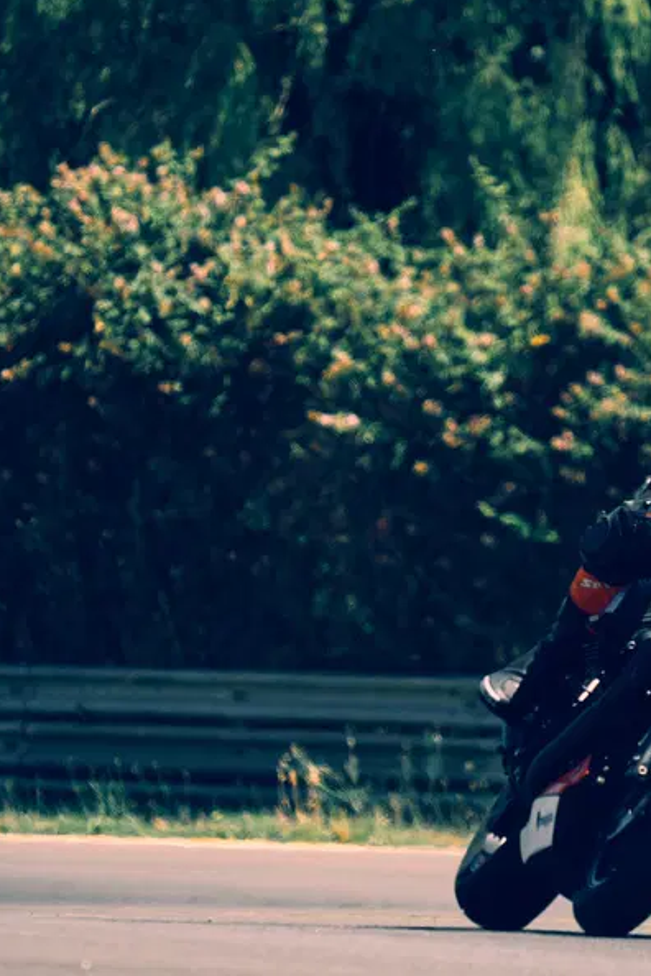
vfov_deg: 3.4
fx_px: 16436
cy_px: 555
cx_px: 427
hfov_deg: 2.3
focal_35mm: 606
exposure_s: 1/1250
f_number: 4.8
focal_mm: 200
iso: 250
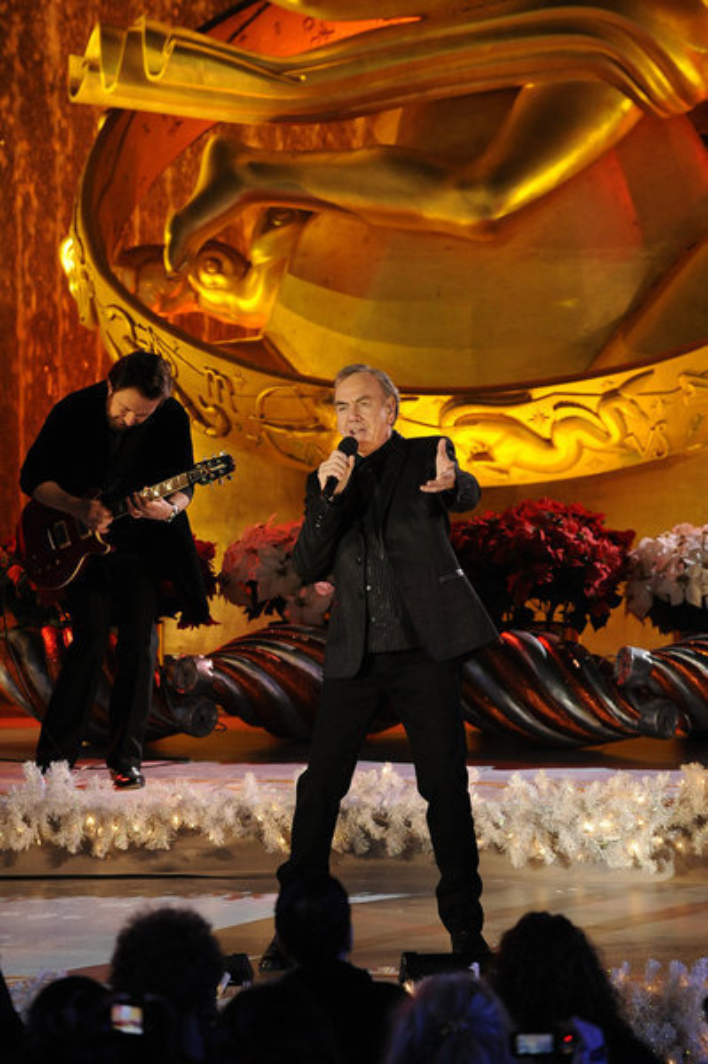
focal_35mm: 200
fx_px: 5910
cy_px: 532
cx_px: 354
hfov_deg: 6.9
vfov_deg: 10.3
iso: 3200
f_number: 5.6
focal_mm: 200
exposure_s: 1/125
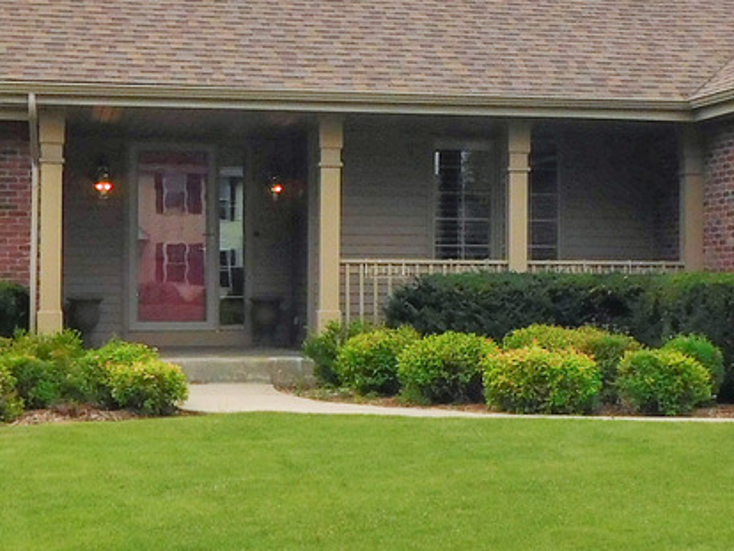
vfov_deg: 18.5
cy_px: 275
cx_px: 502
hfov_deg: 24.3
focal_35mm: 80
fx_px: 1697
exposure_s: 1/400
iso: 125
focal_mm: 4
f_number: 6
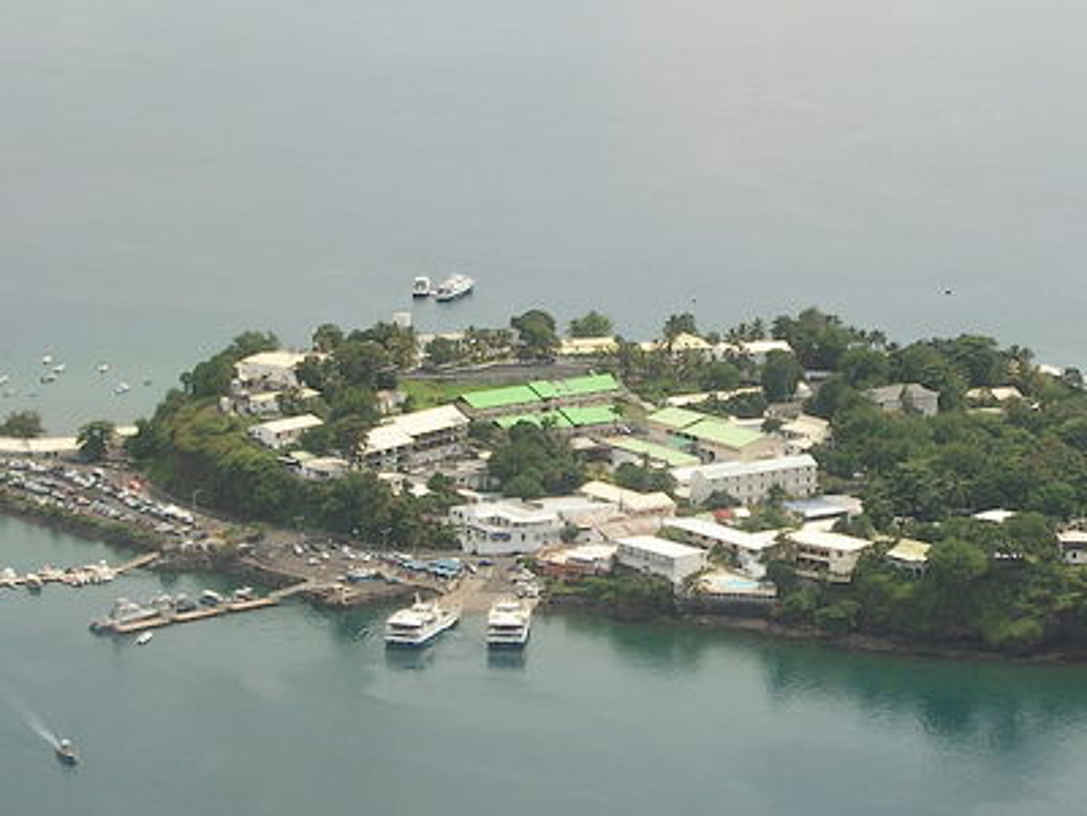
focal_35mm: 108
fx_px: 3391
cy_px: 419
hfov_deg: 18.2
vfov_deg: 13.7
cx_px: 739
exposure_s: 1/400
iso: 80
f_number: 4
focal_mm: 9.7
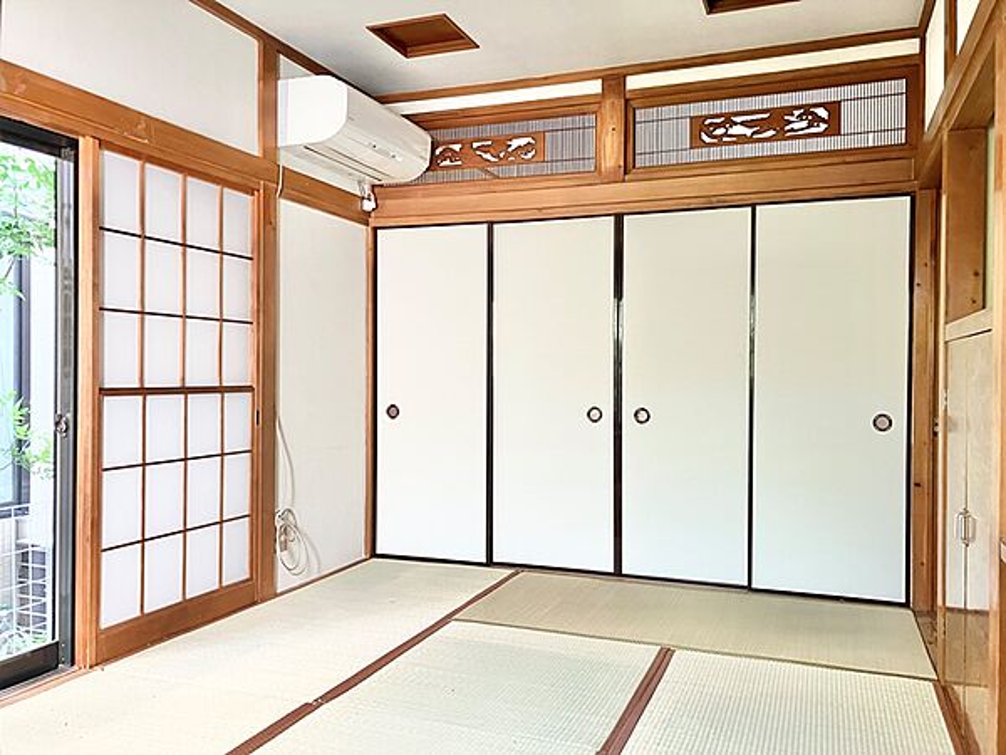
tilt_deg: -0.3
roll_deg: +0.0
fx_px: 814
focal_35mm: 28
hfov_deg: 63.4
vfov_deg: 49.7
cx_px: 503
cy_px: 378
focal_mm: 3.99
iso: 125
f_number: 1.8
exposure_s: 1/60
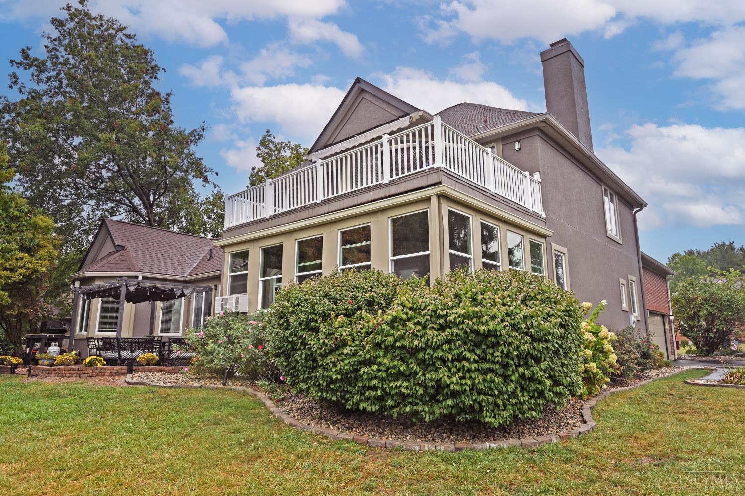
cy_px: 248
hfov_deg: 79.9
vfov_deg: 58.3
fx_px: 445
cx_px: 372
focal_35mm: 22
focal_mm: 21.5
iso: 160
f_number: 5.6
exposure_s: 1/250
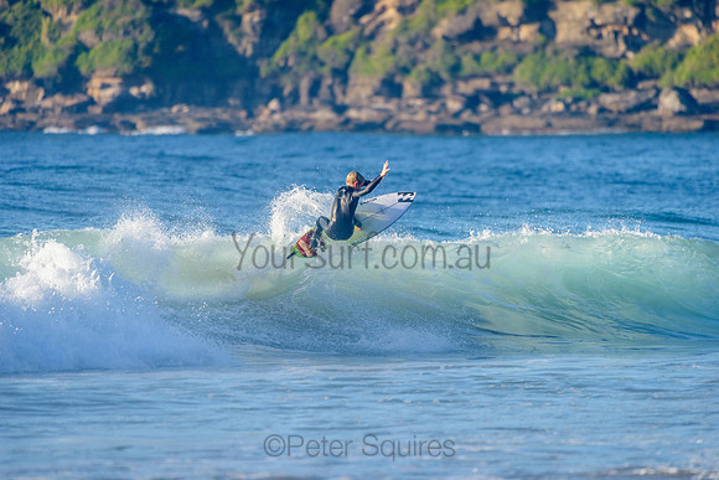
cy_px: 240
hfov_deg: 4.1
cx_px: 360
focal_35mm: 500
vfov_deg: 2.8
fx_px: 9992
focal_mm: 500
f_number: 5.6
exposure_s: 1/2000
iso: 450
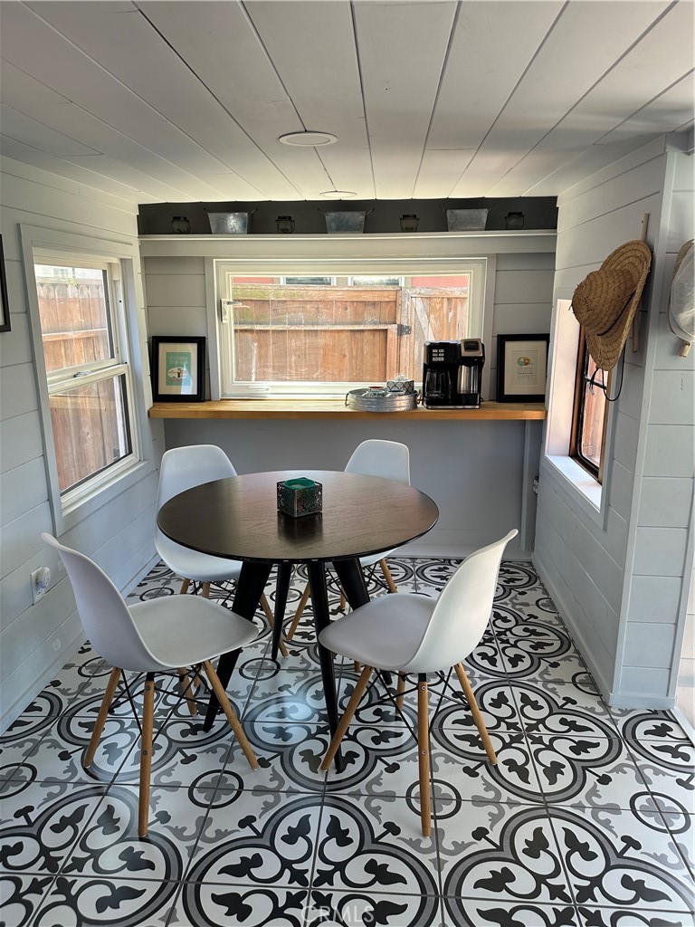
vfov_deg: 71.6
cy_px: 464
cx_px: 348
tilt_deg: -11.5
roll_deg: -0.9
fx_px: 642
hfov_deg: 56.8
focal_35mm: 24
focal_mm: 6.86
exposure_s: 1/121
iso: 100
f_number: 1.78
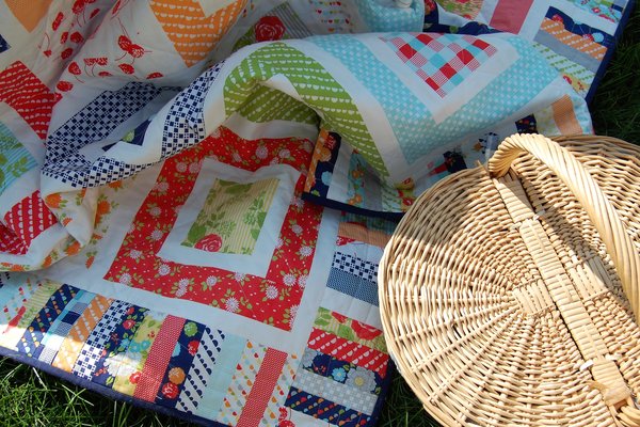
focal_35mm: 42
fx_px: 747
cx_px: 320
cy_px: 214
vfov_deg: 31.9
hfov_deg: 46.4
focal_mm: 28
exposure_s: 1/250
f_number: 8
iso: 200
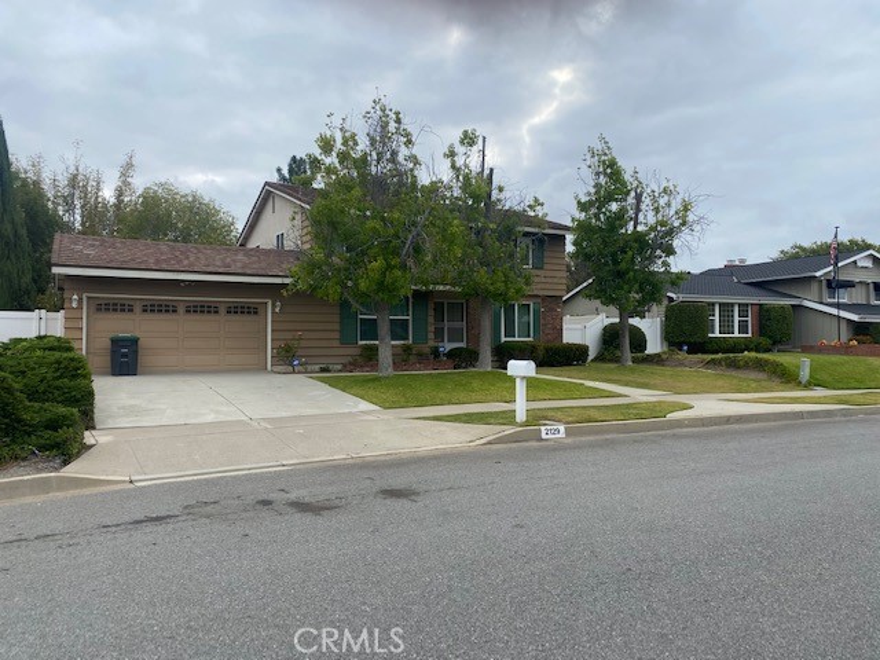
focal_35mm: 26
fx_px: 661
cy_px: 330
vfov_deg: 53.1
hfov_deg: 67.3
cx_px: 440
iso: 32
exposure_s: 1/1522
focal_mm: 4.25
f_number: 1.8
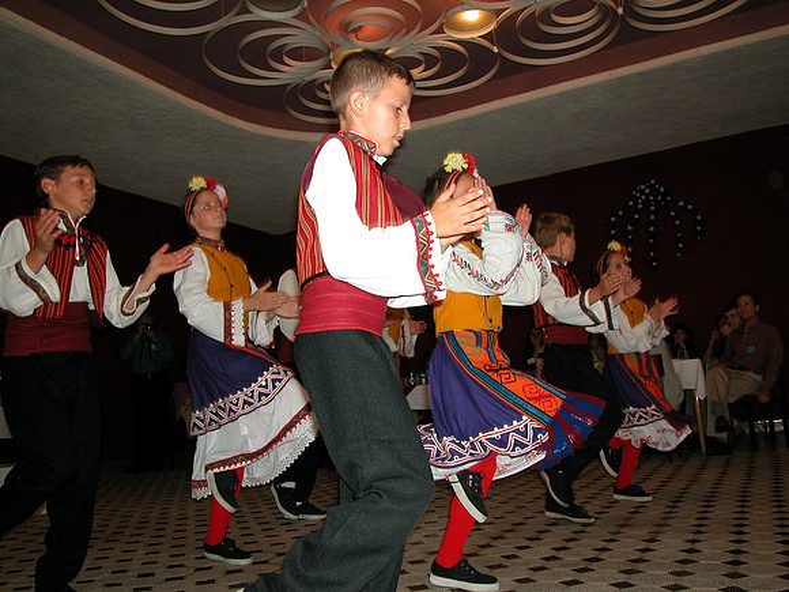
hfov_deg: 63.4
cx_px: 394
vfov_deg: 49.7
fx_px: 638
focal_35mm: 28
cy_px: 296
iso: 125
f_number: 2.8
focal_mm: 7.1
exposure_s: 1/60
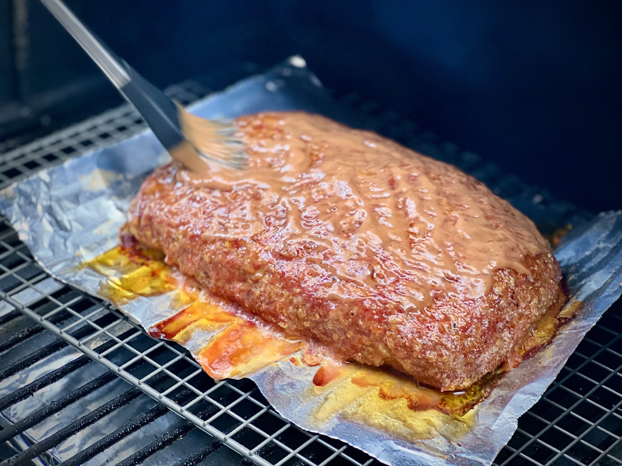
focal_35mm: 77
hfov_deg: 25.3
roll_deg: -0.8
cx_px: 311
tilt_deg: -32.1
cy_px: 233
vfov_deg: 19.1
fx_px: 1384
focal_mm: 9
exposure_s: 1/37
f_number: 2.8
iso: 400
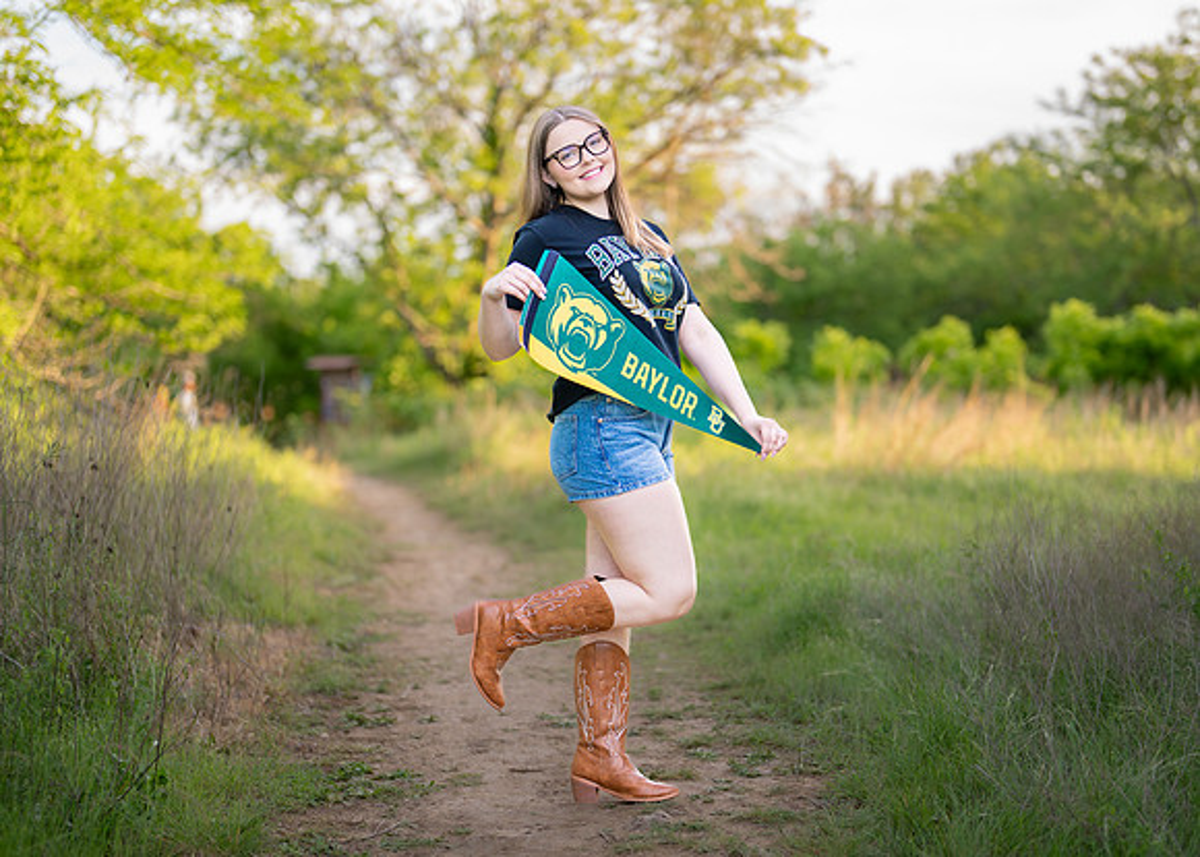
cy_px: 471
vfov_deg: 21.0
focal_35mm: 68
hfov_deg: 29.1
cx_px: 626
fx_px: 2310
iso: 320
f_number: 1.2
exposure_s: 1/1250
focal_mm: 50
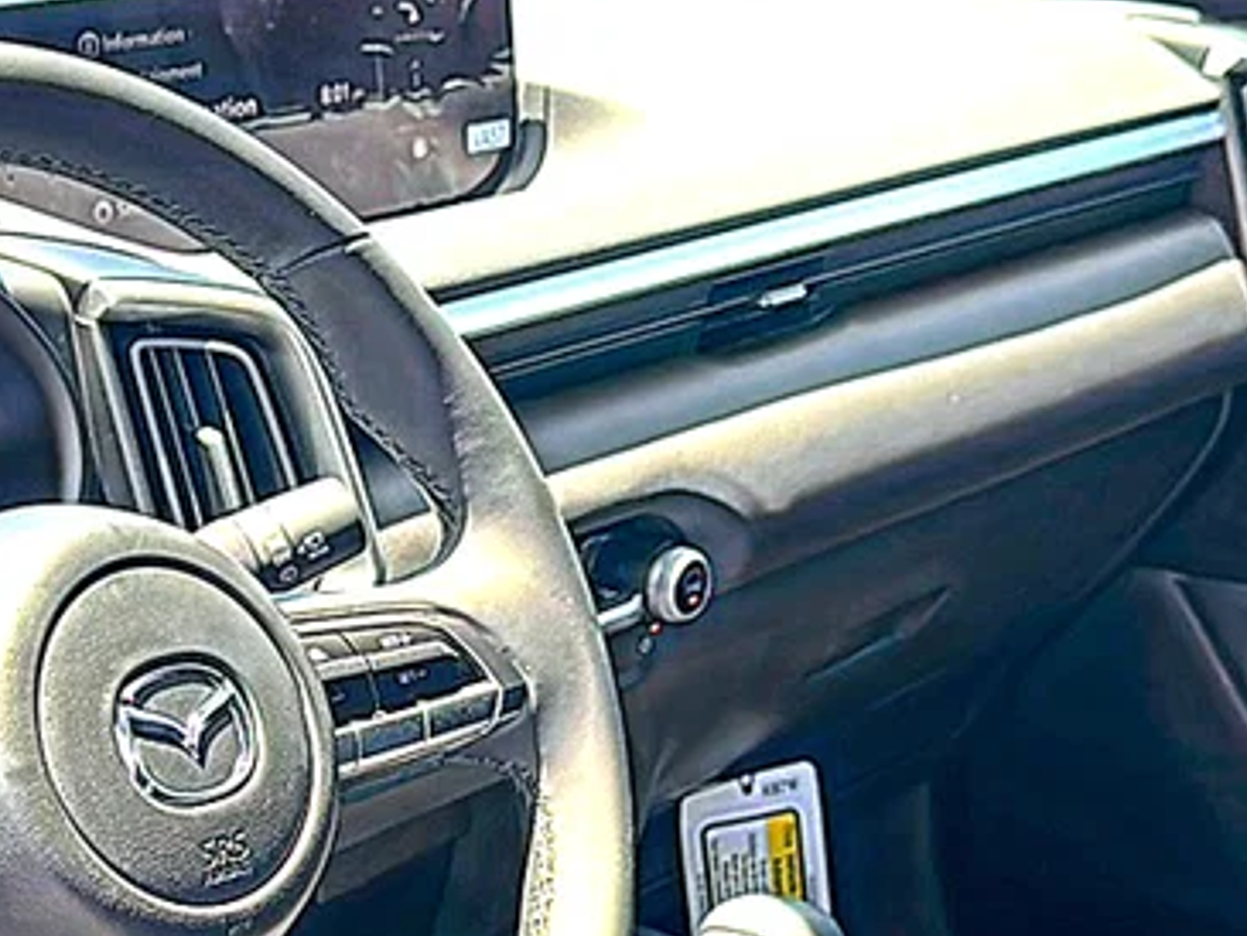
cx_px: 448
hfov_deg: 28.0
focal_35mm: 69
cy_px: 842
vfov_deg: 20.9
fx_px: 2486
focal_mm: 6.86
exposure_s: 1/227
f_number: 1.78
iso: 80
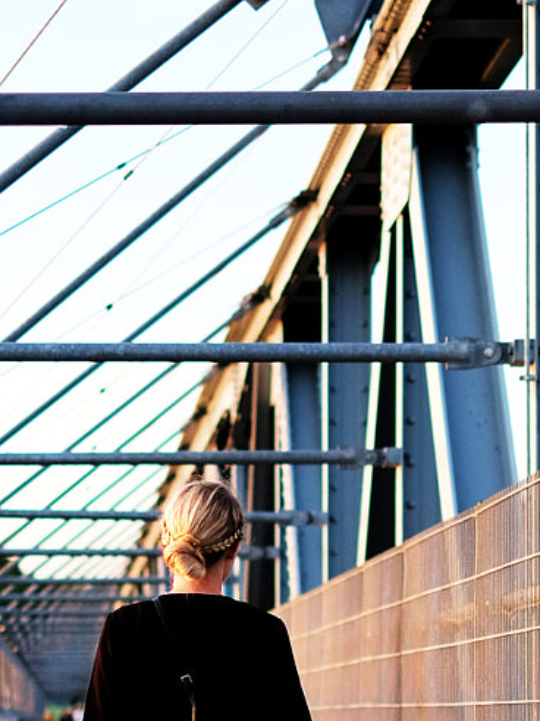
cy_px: 640
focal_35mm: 166
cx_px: 262
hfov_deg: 8.9
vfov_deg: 11.8
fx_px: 3454
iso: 400
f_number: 1.4
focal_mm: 35
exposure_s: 1/1600
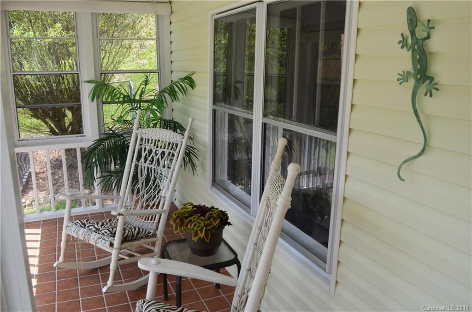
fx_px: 392
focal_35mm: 30
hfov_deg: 62.1
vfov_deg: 43.4
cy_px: 156
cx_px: 236
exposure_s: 1/200
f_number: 7.1
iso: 200
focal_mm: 20
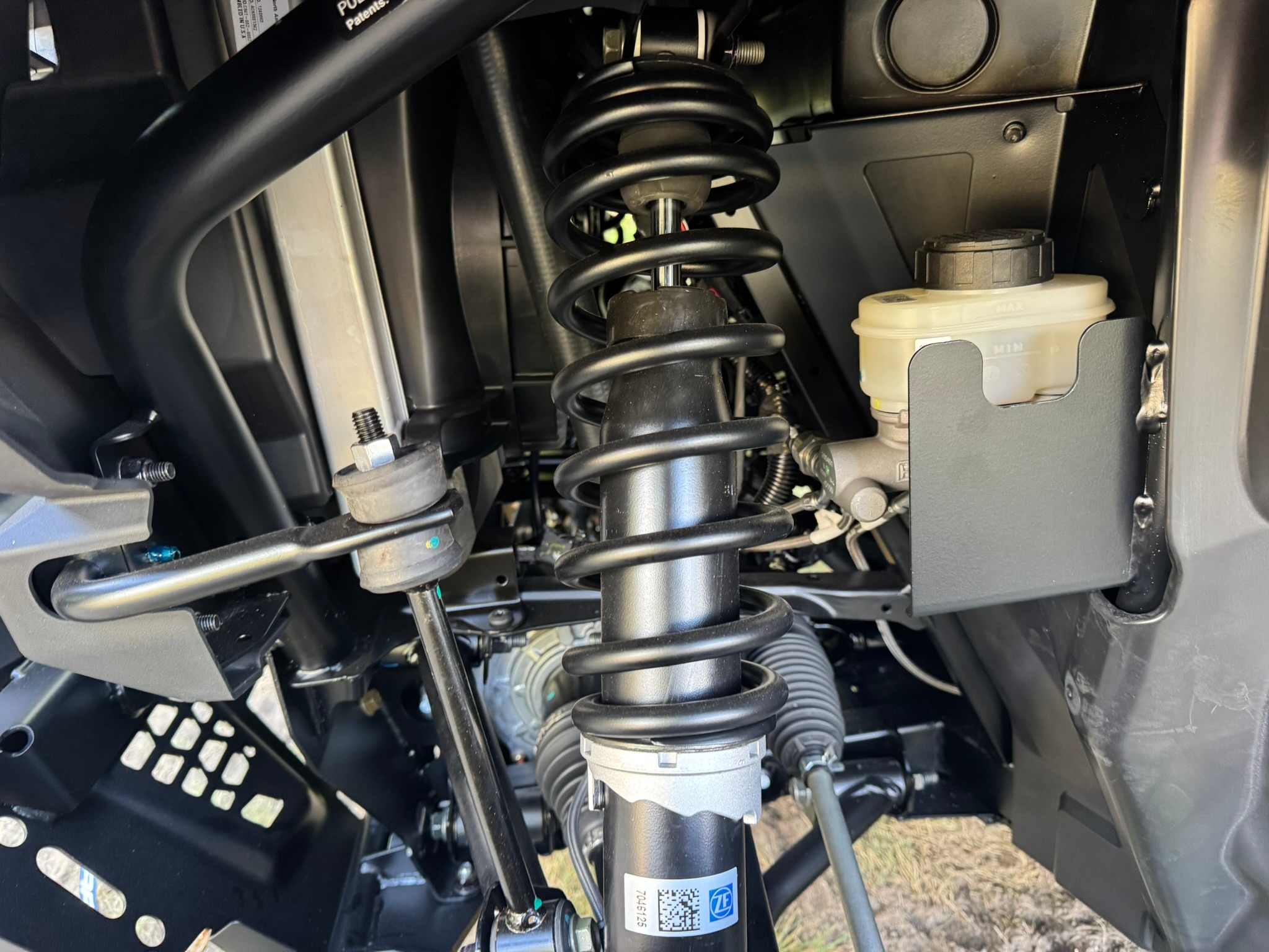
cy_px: 476
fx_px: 880
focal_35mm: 24
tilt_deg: -23.6
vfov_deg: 56.8
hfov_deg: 71.6
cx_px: 634
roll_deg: -1.9
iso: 400
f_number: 1.78
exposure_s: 1/60
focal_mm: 6.76
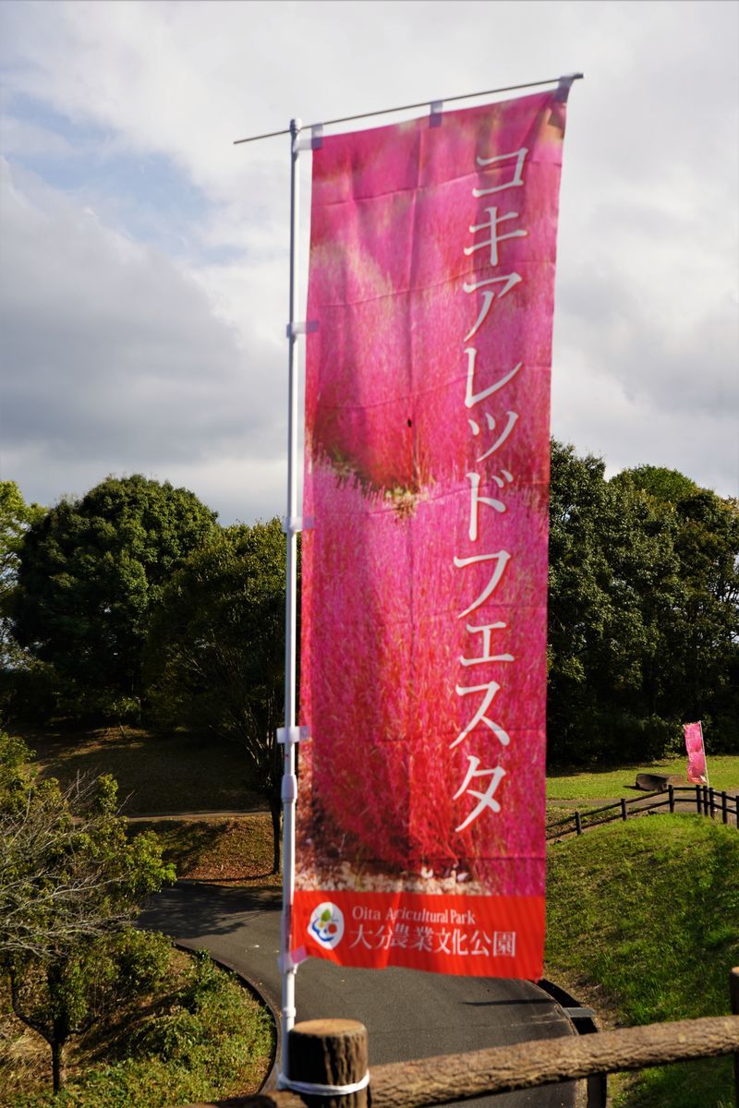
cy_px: 554
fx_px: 1293
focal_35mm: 42
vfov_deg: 46.4
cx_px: 370
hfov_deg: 31.9
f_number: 10
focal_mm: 42
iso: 100
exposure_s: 1/125
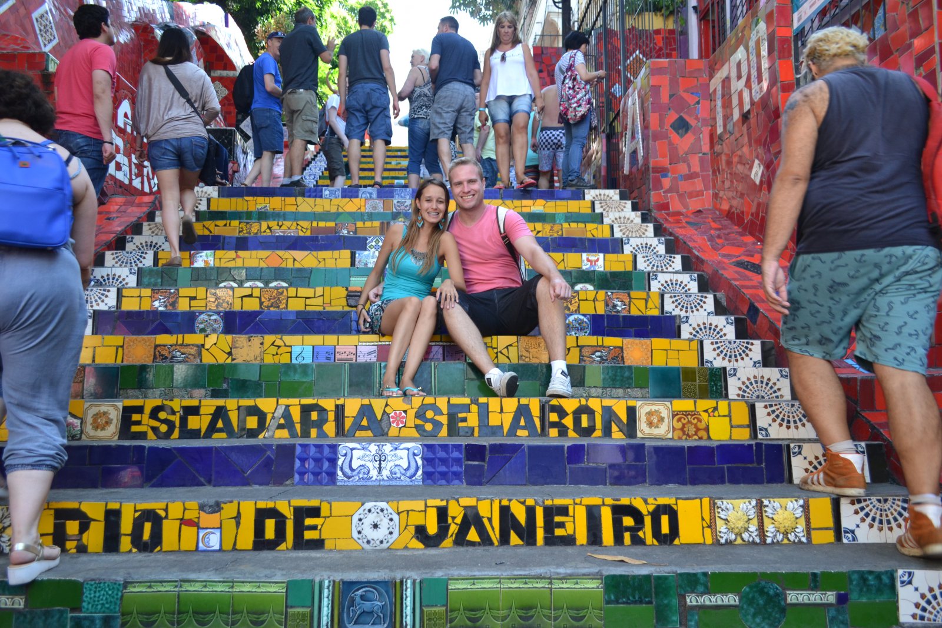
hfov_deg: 67.4
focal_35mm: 27
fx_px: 707
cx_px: 471
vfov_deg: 47.9
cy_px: 314
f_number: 4
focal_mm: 18
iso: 400
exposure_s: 1/60
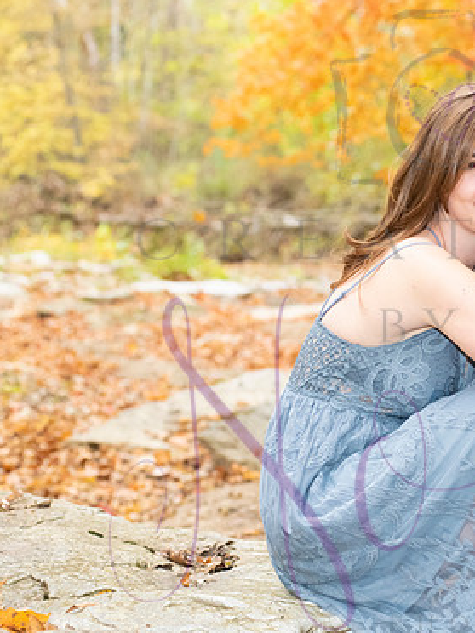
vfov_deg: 16.4
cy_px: 322
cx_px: 449
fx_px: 2196
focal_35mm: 120
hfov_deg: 12.2
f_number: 5.6
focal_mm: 80
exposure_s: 1/250
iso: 2000
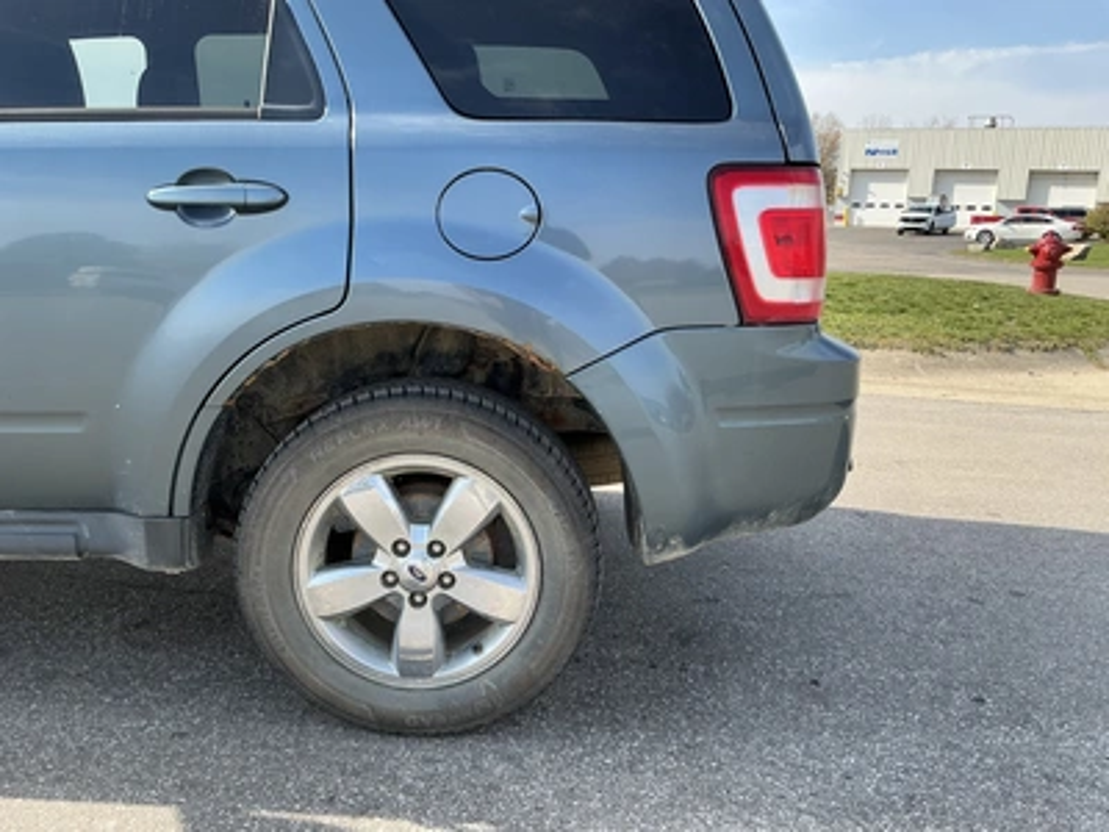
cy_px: 416
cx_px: 554
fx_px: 897
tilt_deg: -11.8
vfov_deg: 49.7
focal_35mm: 28
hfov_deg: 63.4
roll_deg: -1.9
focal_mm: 3
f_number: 1.8
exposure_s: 1/486
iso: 25
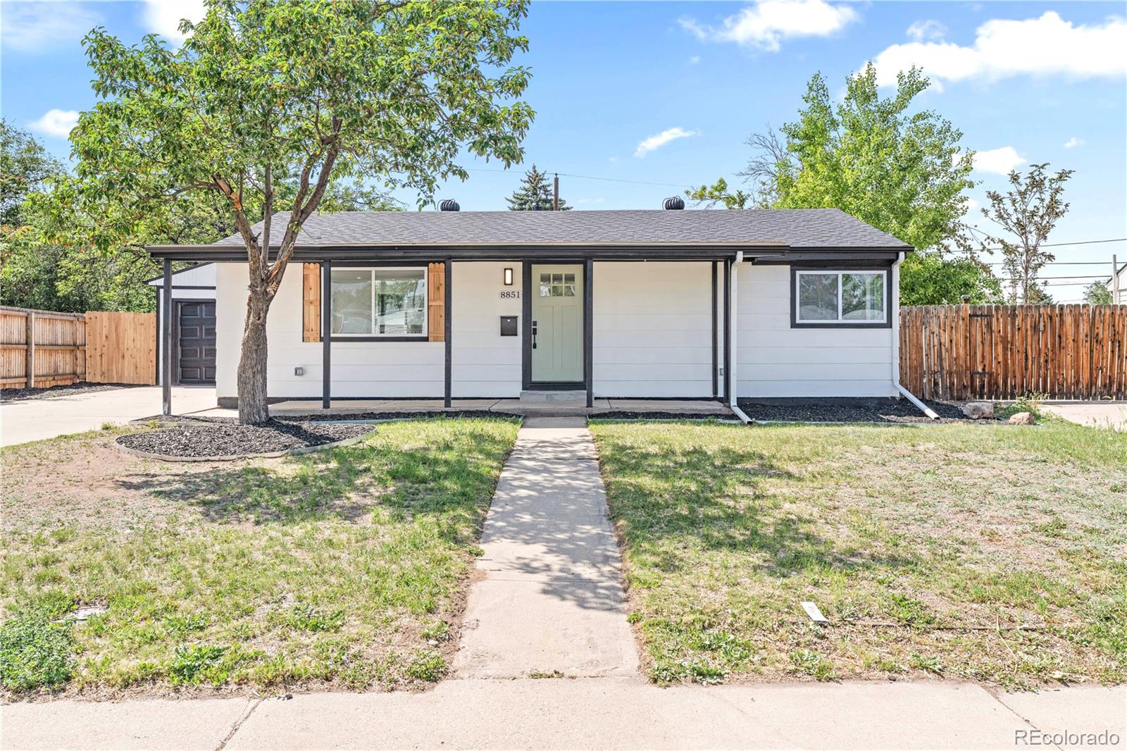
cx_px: 564
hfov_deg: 69.4
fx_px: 814
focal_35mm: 26
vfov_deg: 49.5
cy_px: 376
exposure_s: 1/250
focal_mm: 26
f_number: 7.1
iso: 200
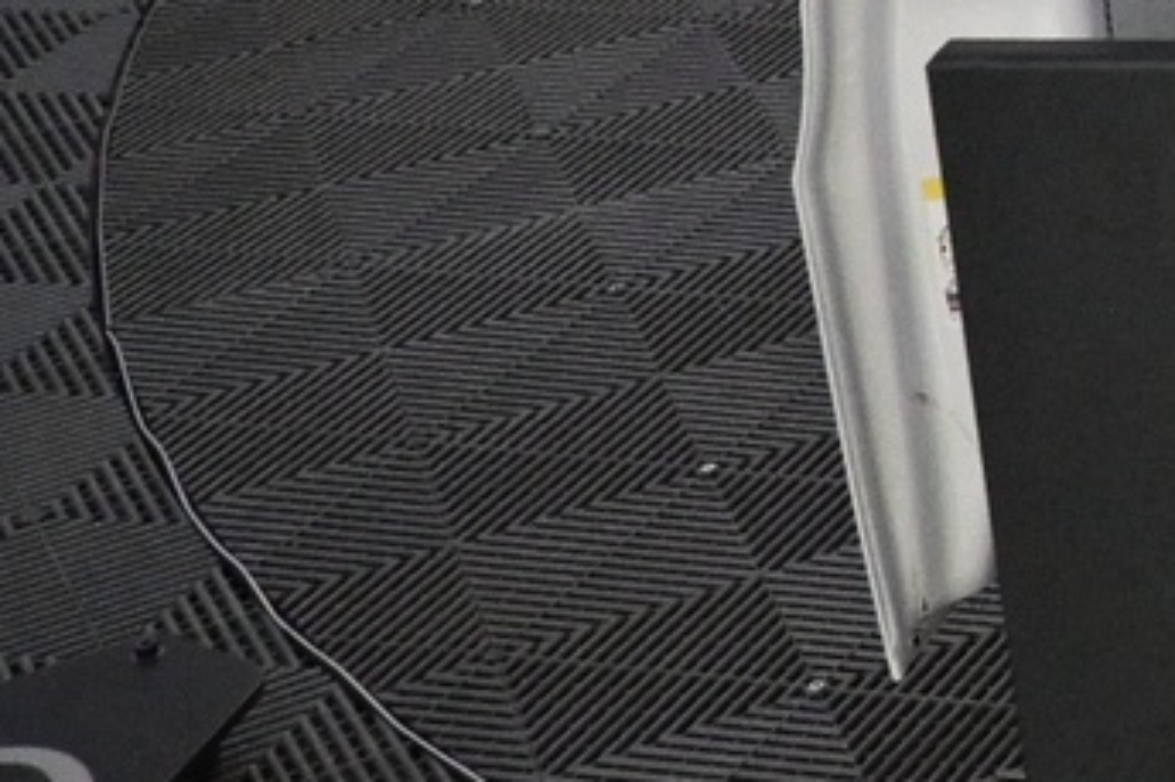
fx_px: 3686
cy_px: -478
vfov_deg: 11.5
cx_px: 2582
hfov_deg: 14.1
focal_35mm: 113
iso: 4000
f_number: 3.5
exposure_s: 1/500
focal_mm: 16
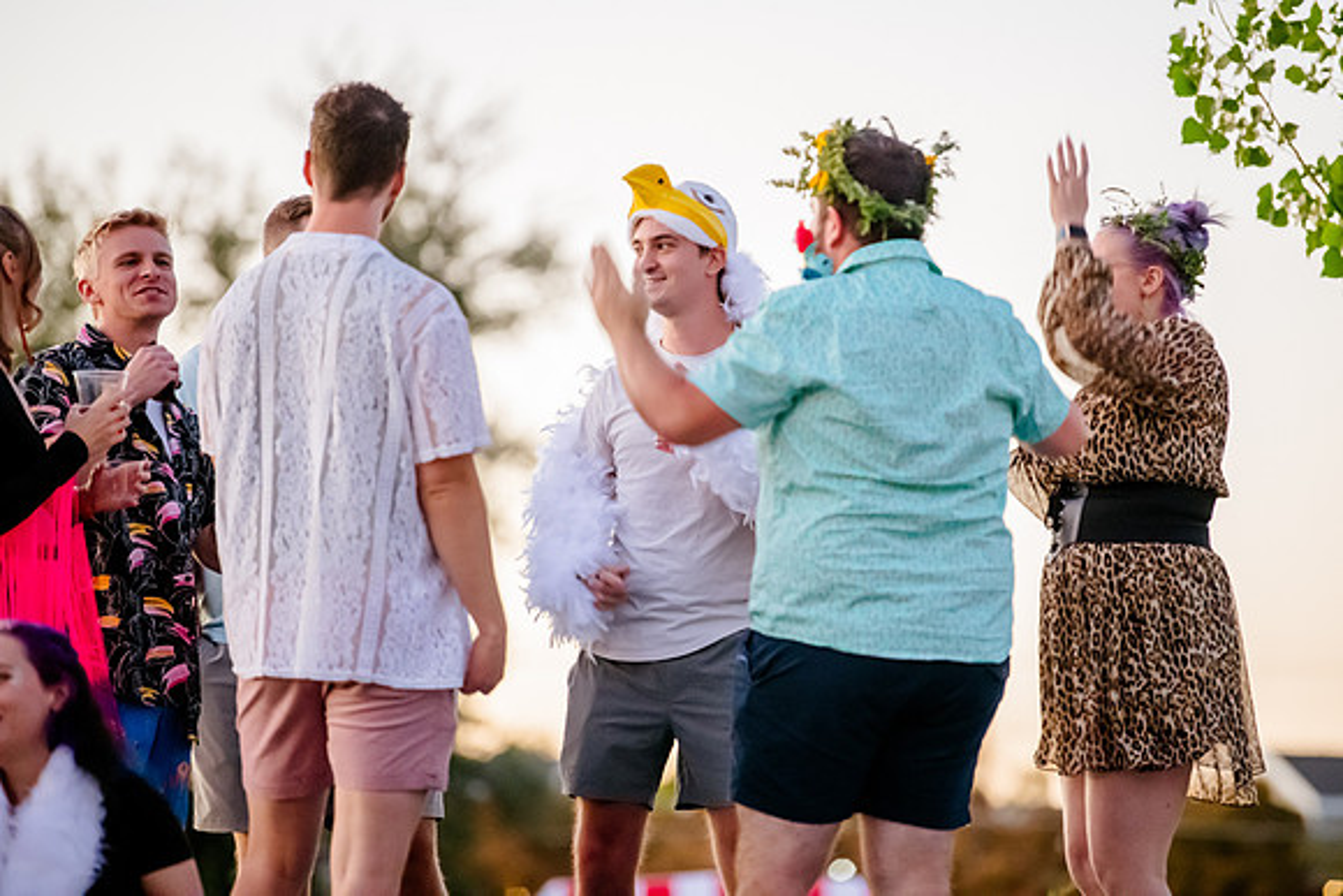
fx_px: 7436
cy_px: 400
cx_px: 743
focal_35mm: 199
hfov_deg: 10.3
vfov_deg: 6.9
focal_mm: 180
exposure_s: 1/125
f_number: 2.8
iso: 6400
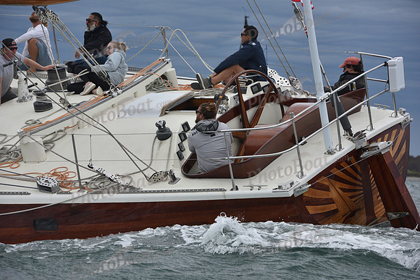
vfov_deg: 7.9
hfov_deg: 11.7
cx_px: 210
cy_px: 140
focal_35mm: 175
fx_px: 2042
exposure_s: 1/1000
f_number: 8
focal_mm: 175
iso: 320
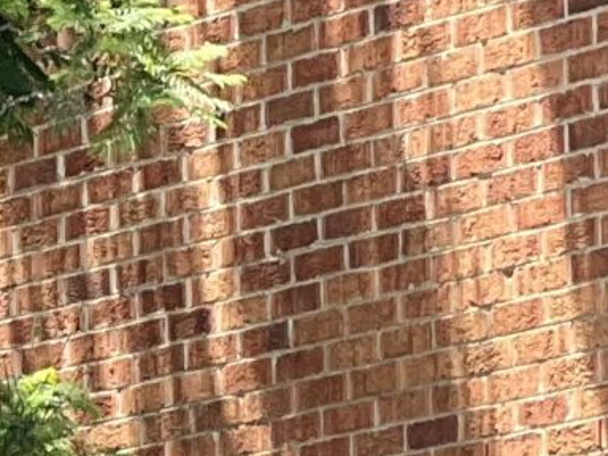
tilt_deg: +2.5
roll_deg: +0.6
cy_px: 1509
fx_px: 9043
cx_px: 197
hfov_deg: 3.9
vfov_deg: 2.8
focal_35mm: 515
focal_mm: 9
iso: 25
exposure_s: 1/202
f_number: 2.8
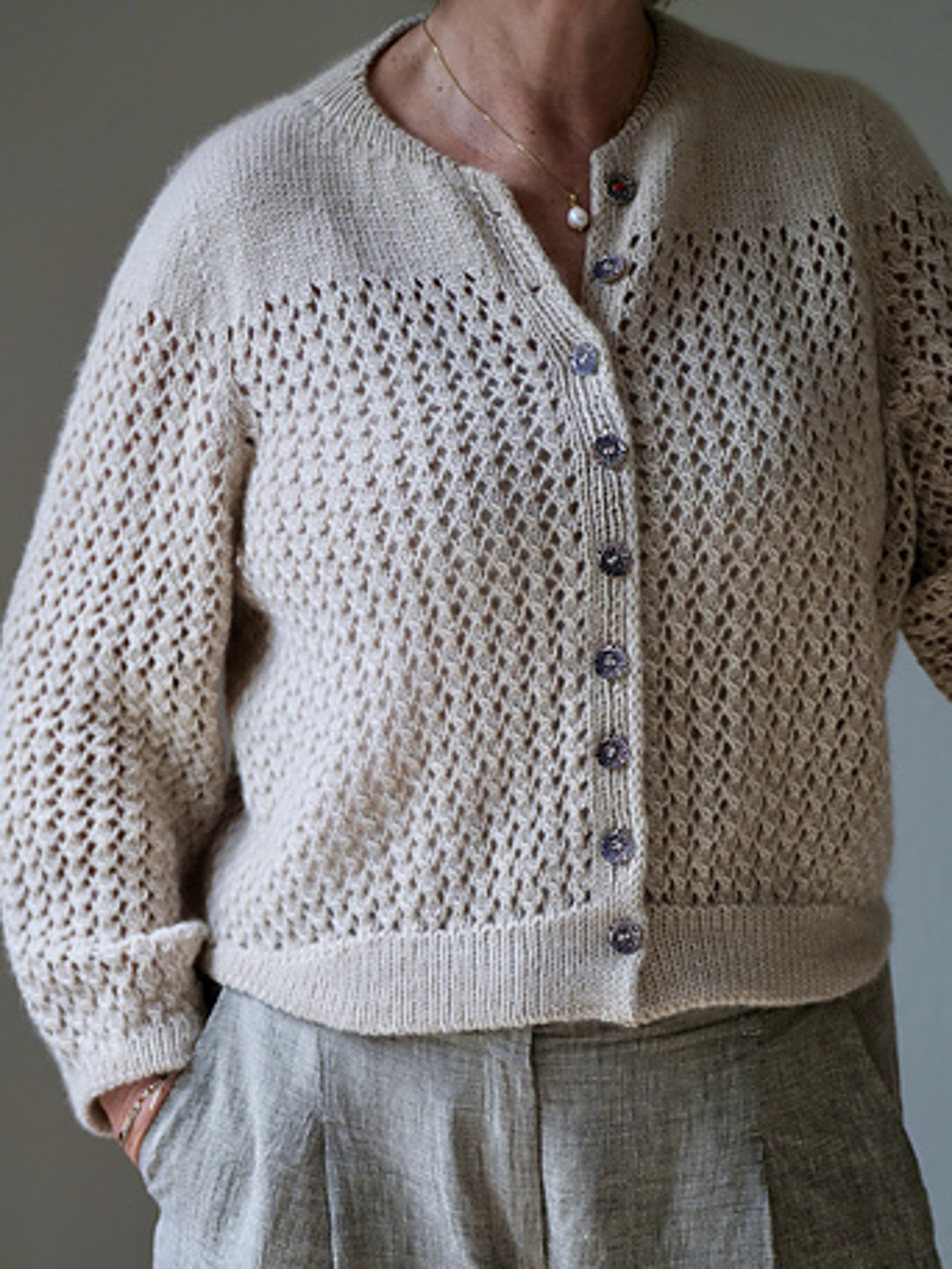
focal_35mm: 103
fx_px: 3777
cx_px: 469
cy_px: 634
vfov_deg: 19.1
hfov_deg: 14.4
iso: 200
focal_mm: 47
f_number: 1.7
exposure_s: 1/250
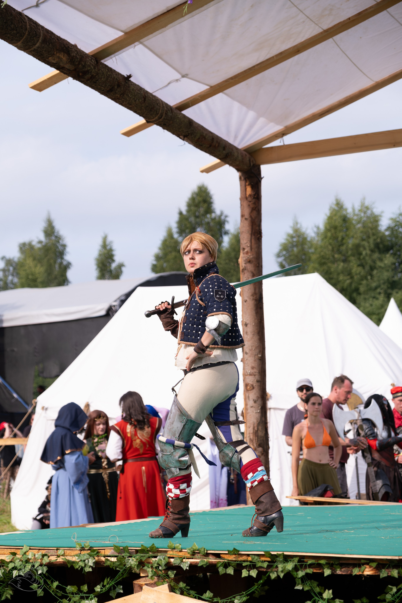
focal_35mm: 83
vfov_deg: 24.5
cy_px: 302
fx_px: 1390
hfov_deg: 16.5
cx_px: 201
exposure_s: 1/1600
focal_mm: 55
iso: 200
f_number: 3.6
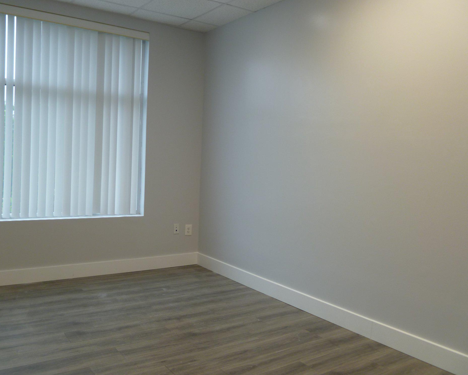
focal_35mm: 30
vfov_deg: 48.5
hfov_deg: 58.7
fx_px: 416
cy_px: 184
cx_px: 214
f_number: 3.3
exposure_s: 1/30
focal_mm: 5
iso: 100
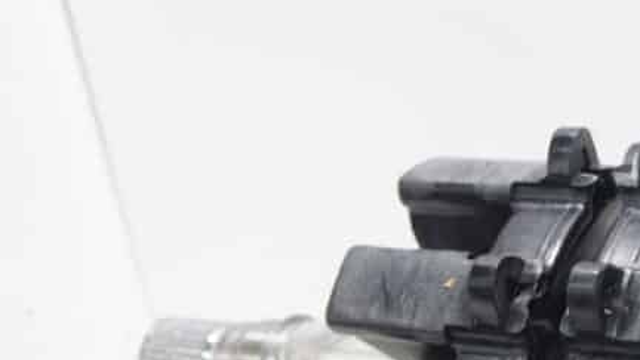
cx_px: 723
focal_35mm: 67
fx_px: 1137
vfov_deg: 17.2
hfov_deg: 28.3
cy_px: 421
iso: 400
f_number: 4
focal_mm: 18
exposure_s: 1/60
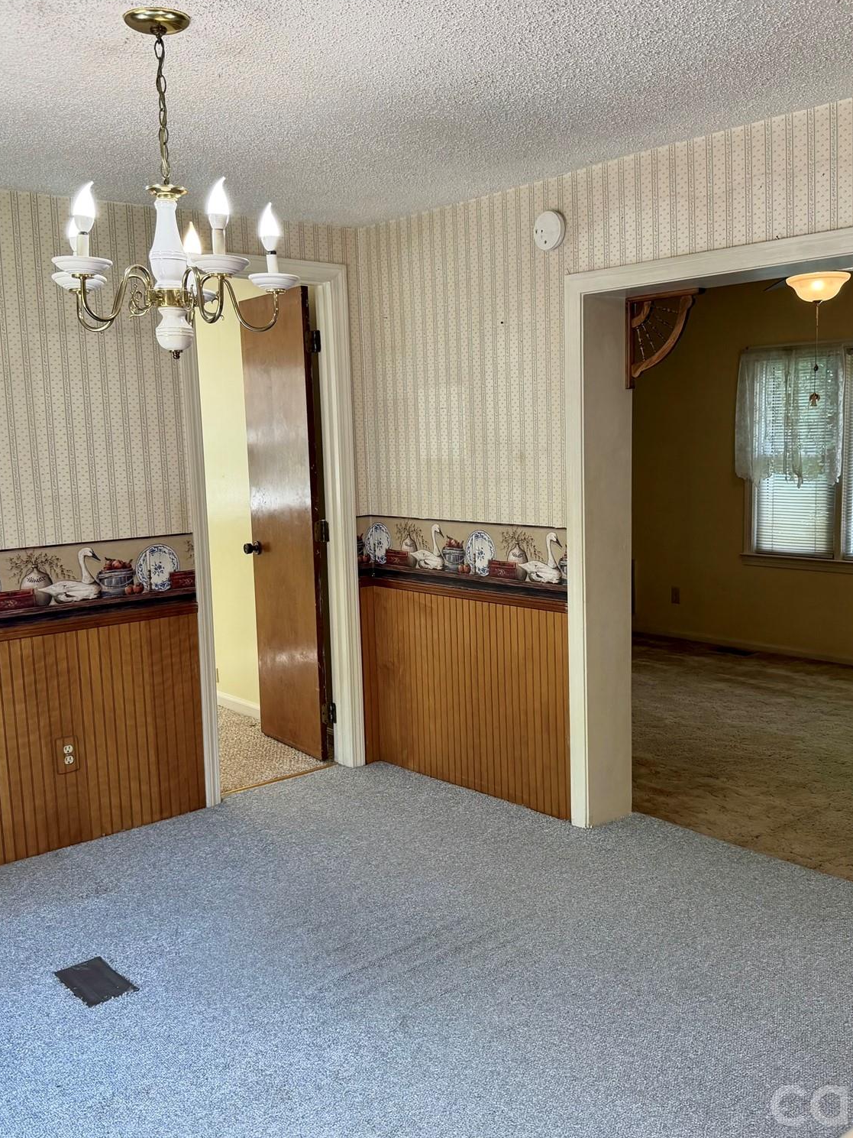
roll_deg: +1.6
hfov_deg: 42.9
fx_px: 1084
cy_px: 576
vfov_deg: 55.3
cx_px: 448
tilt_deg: -8.4
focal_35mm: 33
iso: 160
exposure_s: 1/120
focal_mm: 6.76
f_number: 1.78
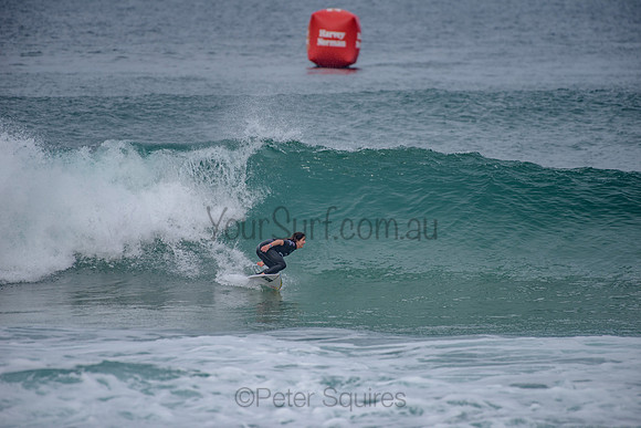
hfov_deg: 4.1
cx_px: 320
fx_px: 8904
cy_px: 214
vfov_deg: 2.8
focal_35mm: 500
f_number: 5.6
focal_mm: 500
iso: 200
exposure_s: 1/2000
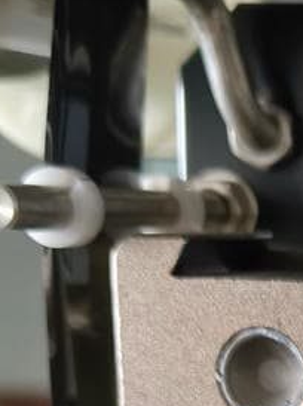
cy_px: 755
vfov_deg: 13.1
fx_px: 1579
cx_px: 594
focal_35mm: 135
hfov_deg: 10.2
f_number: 1.88
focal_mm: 5.56
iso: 1000
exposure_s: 1/36
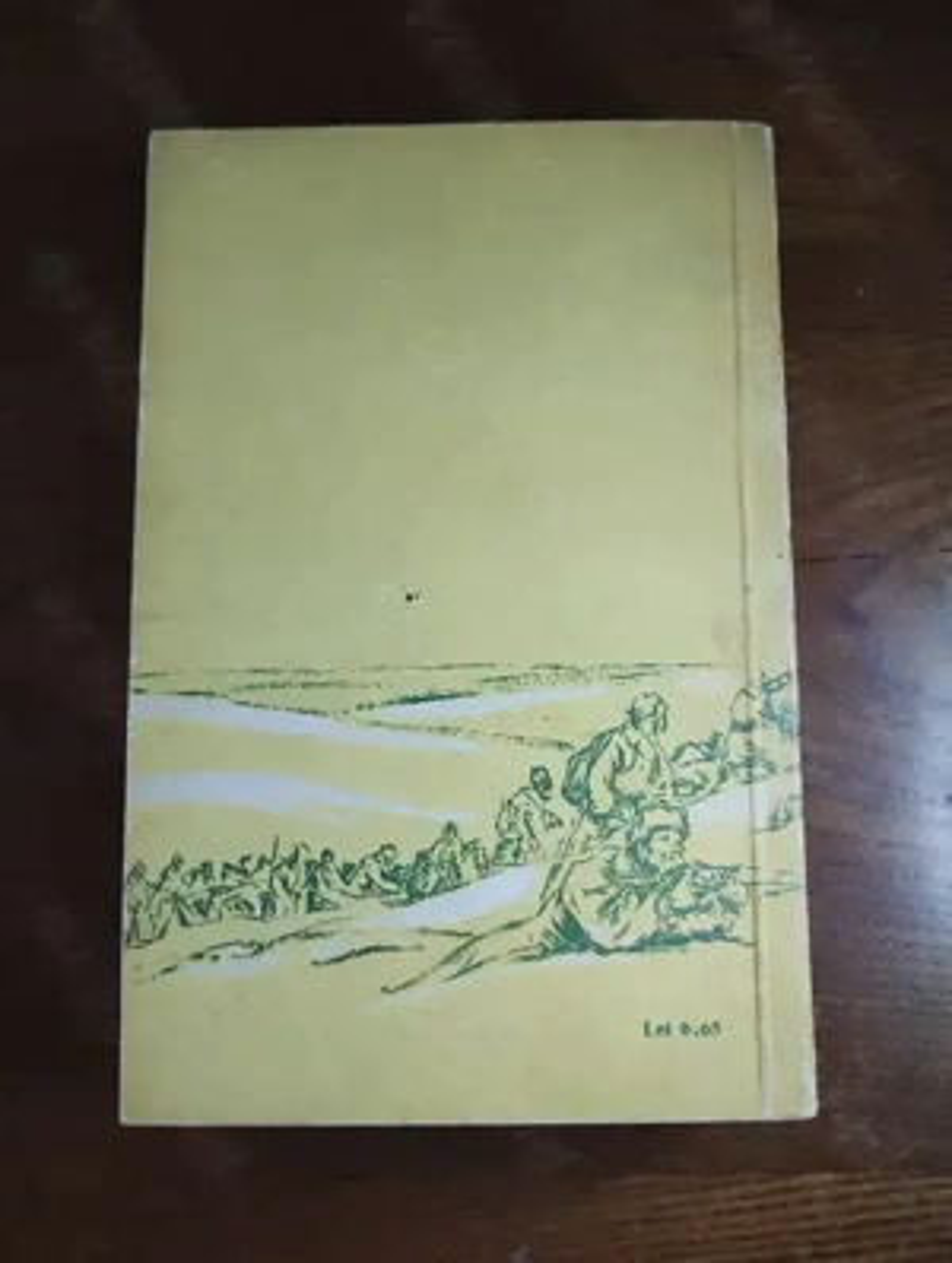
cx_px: 476
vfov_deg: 63.4
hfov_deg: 49.9
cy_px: 632
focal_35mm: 28
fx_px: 1023
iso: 853
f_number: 1.8
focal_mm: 4.27
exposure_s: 1/33.3
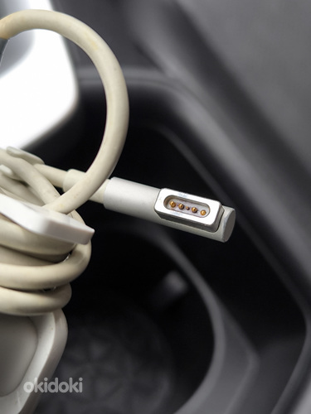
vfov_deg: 38.2
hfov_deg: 29.1
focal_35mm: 50
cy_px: 207
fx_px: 599
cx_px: 156
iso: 125
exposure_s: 1/100
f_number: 1.9
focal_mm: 6.92
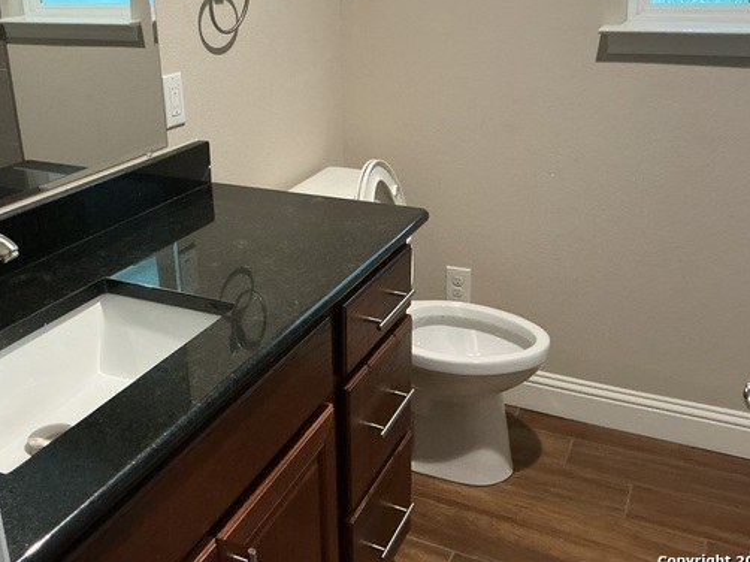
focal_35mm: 37
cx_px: 299
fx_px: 801
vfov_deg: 38.5
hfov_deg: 49.8
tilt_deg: -19.8
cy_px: 229
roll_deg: +2.5
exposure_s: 1/60
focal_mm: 3
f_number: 1.8
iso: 250
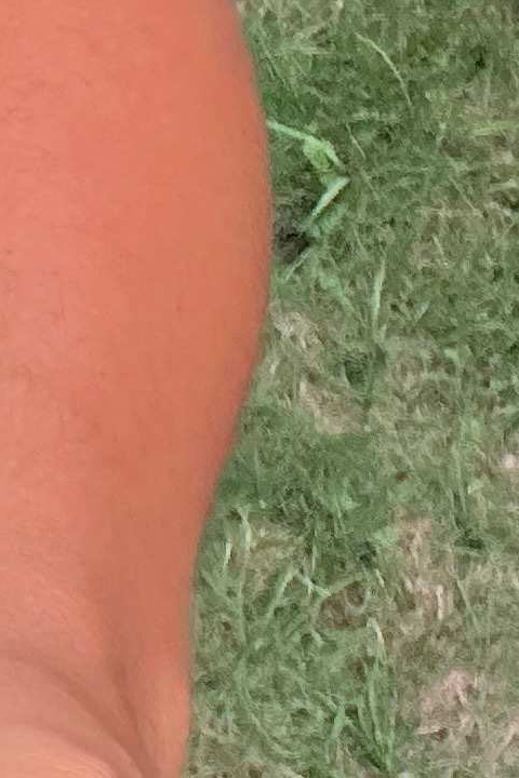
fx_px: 2898
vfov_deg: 15.1
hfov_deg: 8.7
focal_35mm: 134
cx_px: -961
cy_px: 745
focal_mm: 2.69
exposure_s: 1/1418
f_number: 1.9
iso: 25
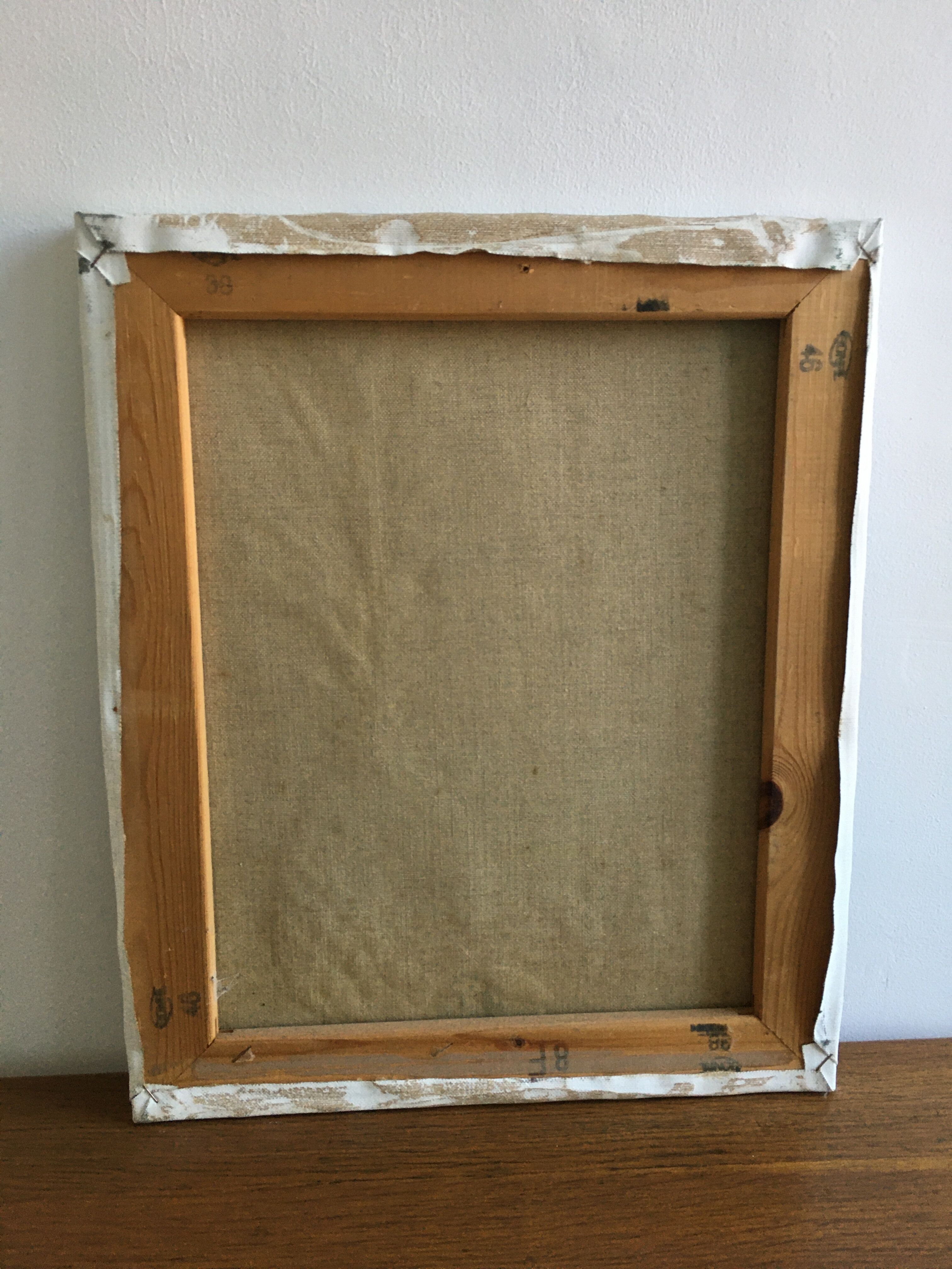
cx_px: 476
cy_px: 634
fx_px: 1063
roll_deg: -0.9
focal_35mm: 29
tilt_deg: -15.0
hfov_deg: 48.2
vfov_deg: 61.7
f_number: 2.2
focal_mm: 4.15
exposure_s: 1/33
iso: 64
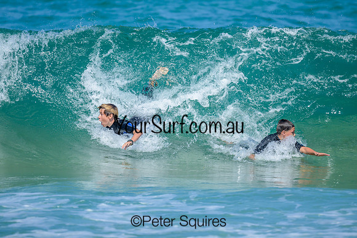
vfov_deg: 1.6
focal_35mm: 853
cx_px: 180
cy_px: 111
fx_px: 8463
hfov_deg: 2.4
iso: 360
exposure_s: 1/2500
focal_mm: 800
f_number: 6.3
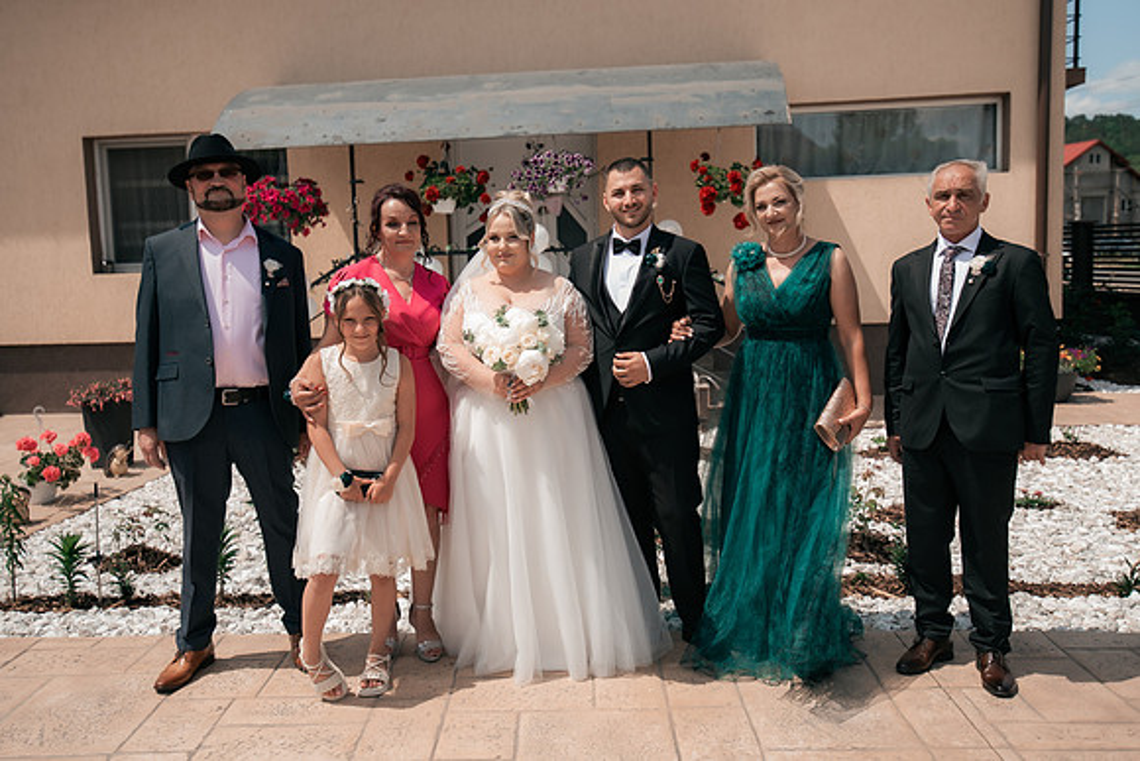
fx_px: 1075
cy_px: 360
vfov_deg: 39.0
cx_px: 553
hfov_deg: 55.9
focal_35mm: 34
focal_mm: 30
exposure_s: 1/3200
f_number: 3.2
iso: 320
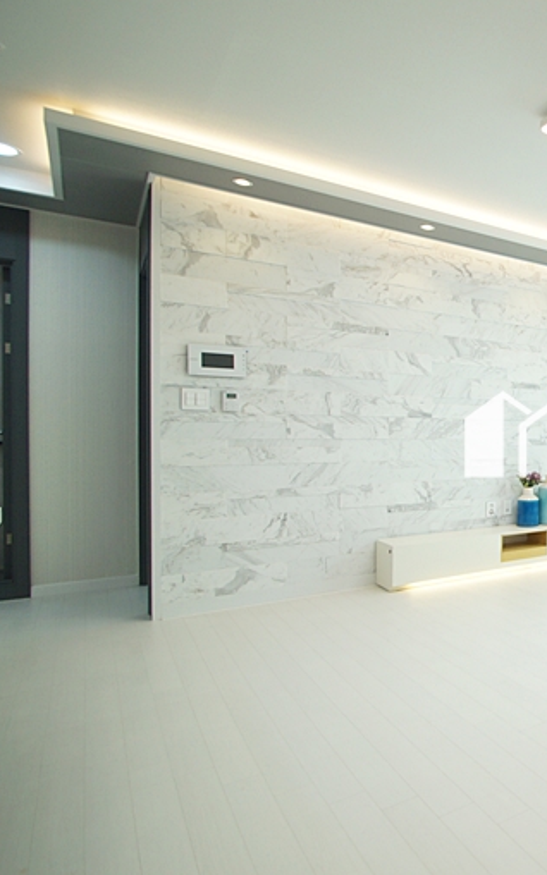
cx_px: 676
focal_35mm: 24
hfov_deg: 37.0
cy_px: 428
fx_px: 573
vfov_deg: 74.8
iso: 400
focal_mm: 10
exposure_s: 1/200
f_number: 4
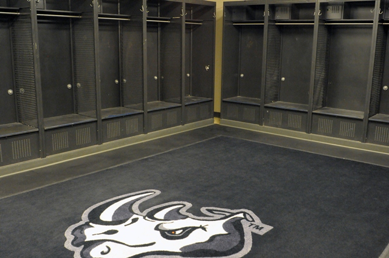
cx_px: 194
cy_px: 129
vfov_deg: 36.8
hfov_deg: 53.2
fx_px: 389
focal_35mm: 36
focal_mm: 24
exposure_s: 1/20
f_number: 5.6
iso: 3200
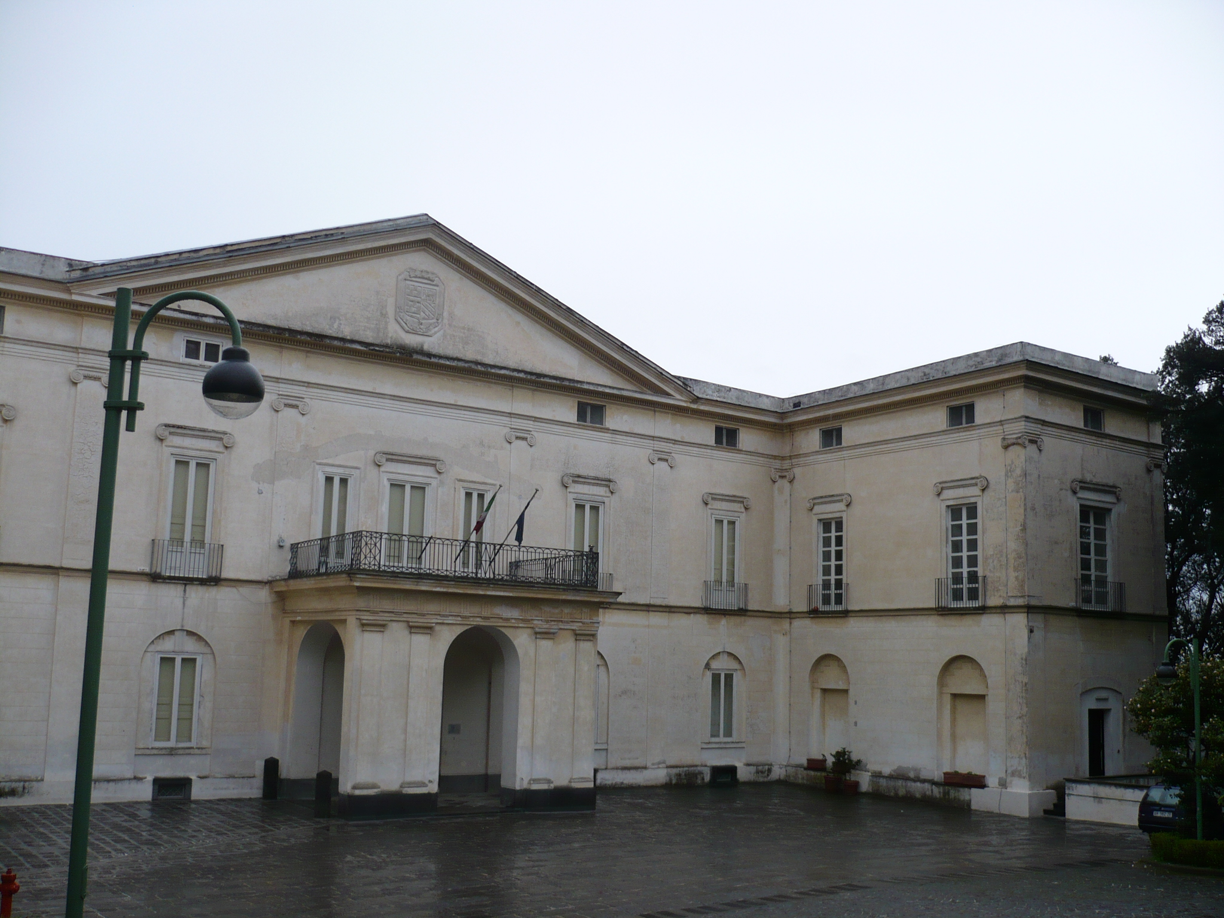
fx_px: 1238
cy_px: 459
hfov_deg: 52.6
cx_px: 612
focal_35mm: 35
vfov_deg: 40.7
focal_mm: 5.8
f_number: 2.8
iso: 100
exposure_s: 1/400
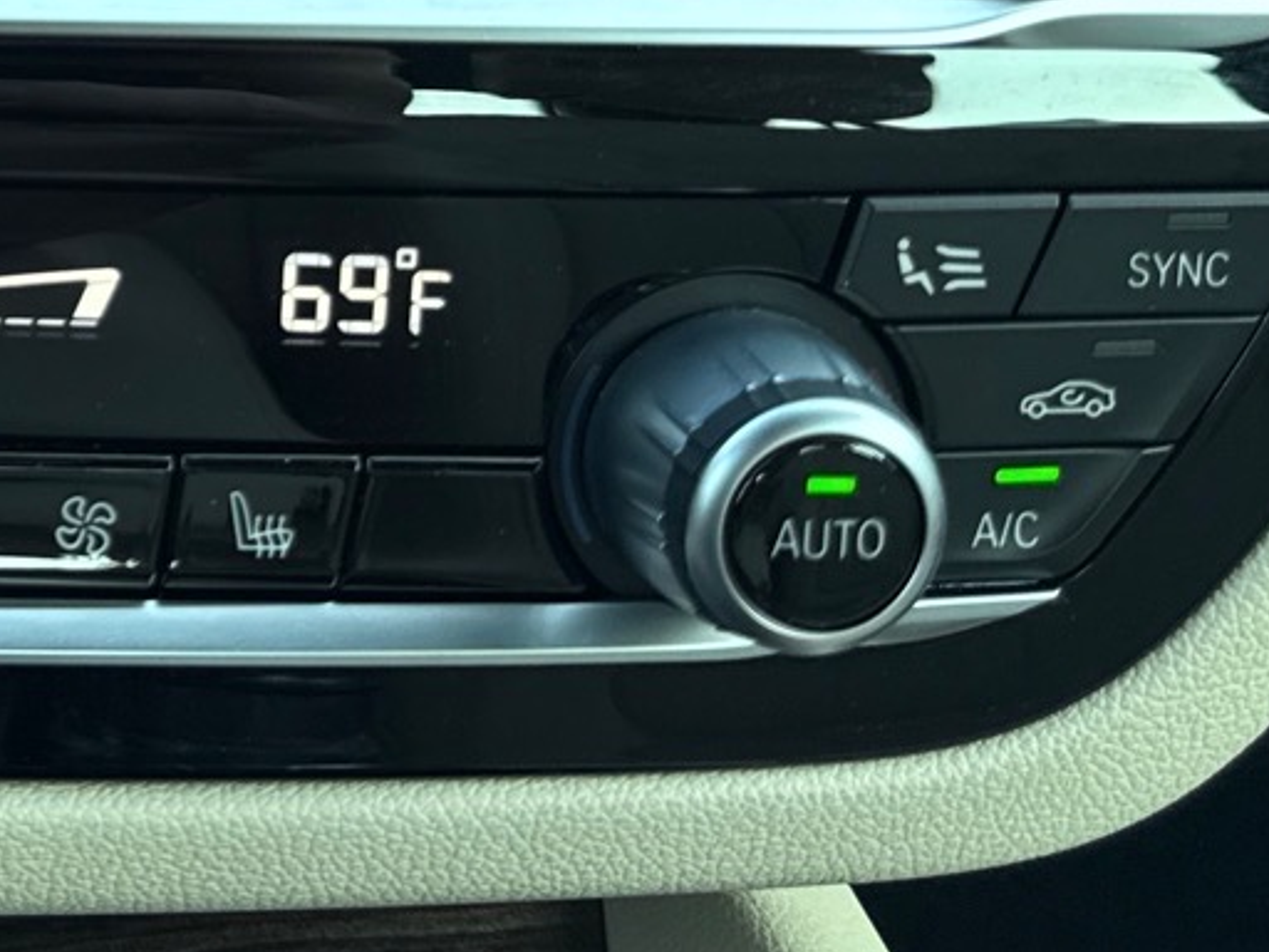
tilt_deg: -16.1
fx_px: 2749
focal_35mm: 75
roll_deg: -2.1
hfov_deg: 23.5
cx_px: -290
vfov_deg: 18.5
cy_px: -236
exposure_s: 1/312
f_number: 1.78
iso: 80
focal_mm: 6.76
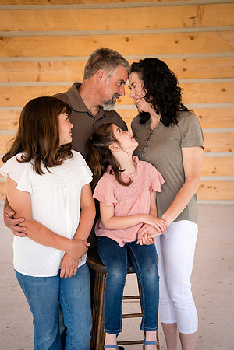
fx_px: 614
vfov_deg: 31.9
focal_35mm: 63
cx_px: 117
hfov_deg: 21.6
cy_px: 175
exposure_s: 1/250
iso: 250
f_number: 5.6
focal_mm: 63
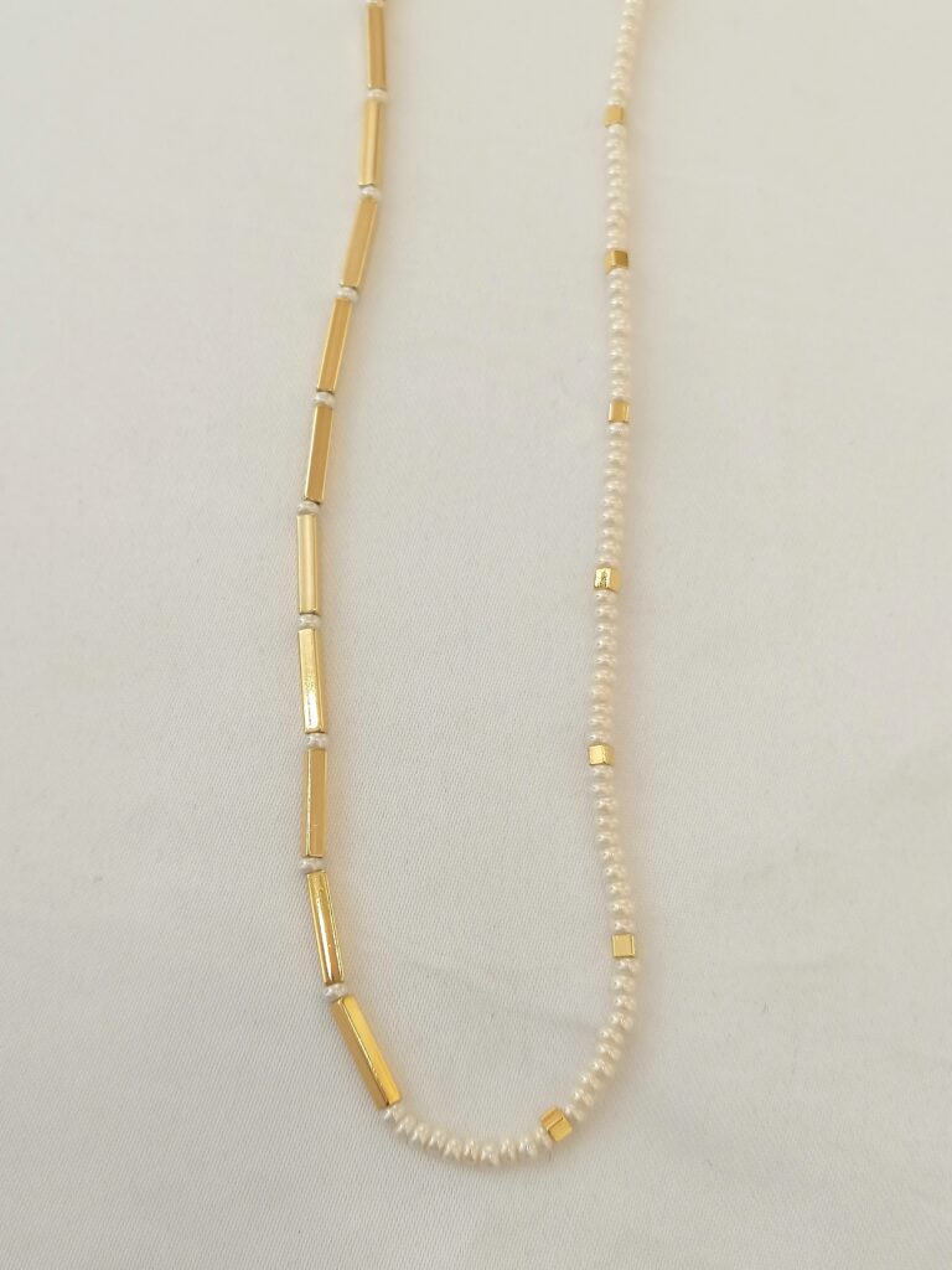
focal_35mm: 40
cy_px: 635
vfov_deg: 46.8
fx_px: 1467
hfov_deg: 36.0
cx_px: 476
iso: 100
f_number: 1.8
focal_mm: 4.75
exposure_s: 1/100
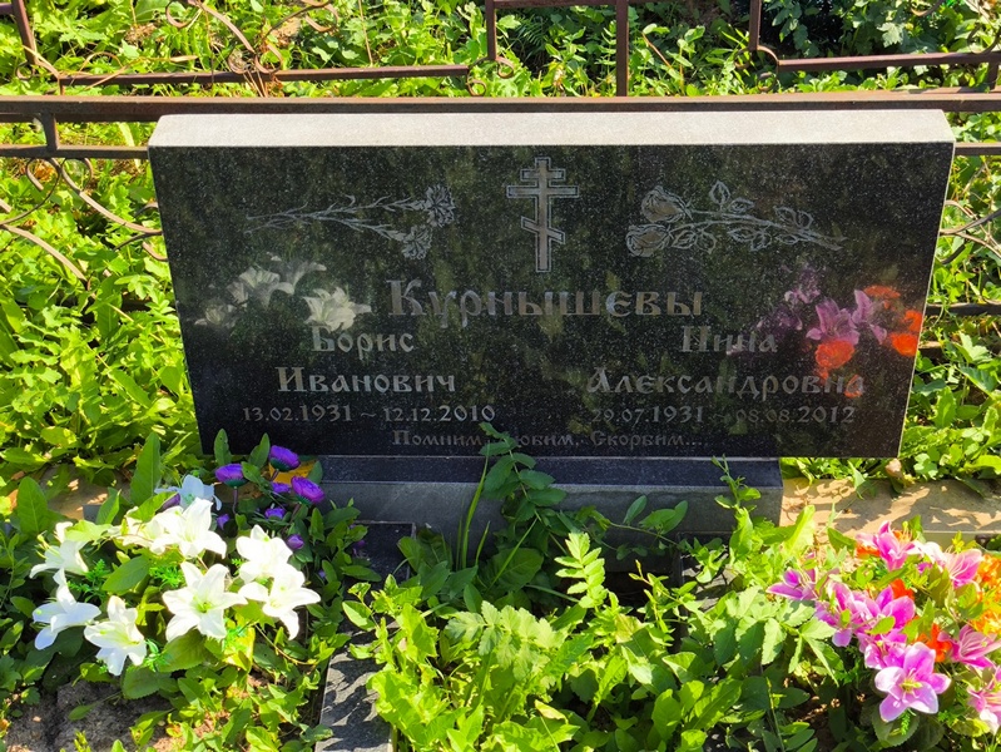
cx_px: 500
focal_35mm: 50
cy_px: 376
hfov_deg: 38.2
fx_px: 1447
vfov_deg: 29.1
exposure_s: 1/507
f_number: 1.7
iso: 50
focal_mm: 4.71
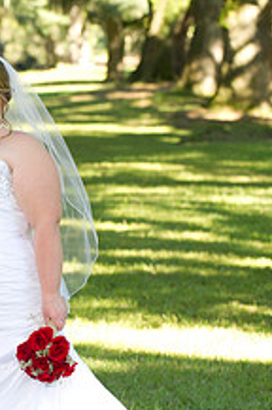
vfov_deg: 9.5
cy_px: 240
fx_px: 2478
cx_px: 18
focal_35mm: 218
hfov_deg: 6.3
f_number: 4
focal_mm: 105
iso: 400
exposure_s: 1/125
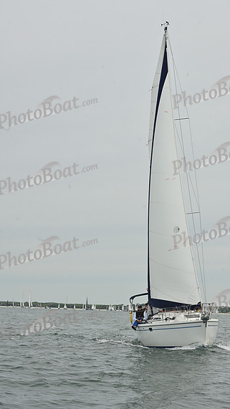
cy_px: 204
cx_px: 135
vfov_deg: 25.6
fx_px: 900
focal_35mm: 83
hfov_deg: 14.6
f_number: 11
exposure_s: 1/800
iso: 320
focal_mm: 78
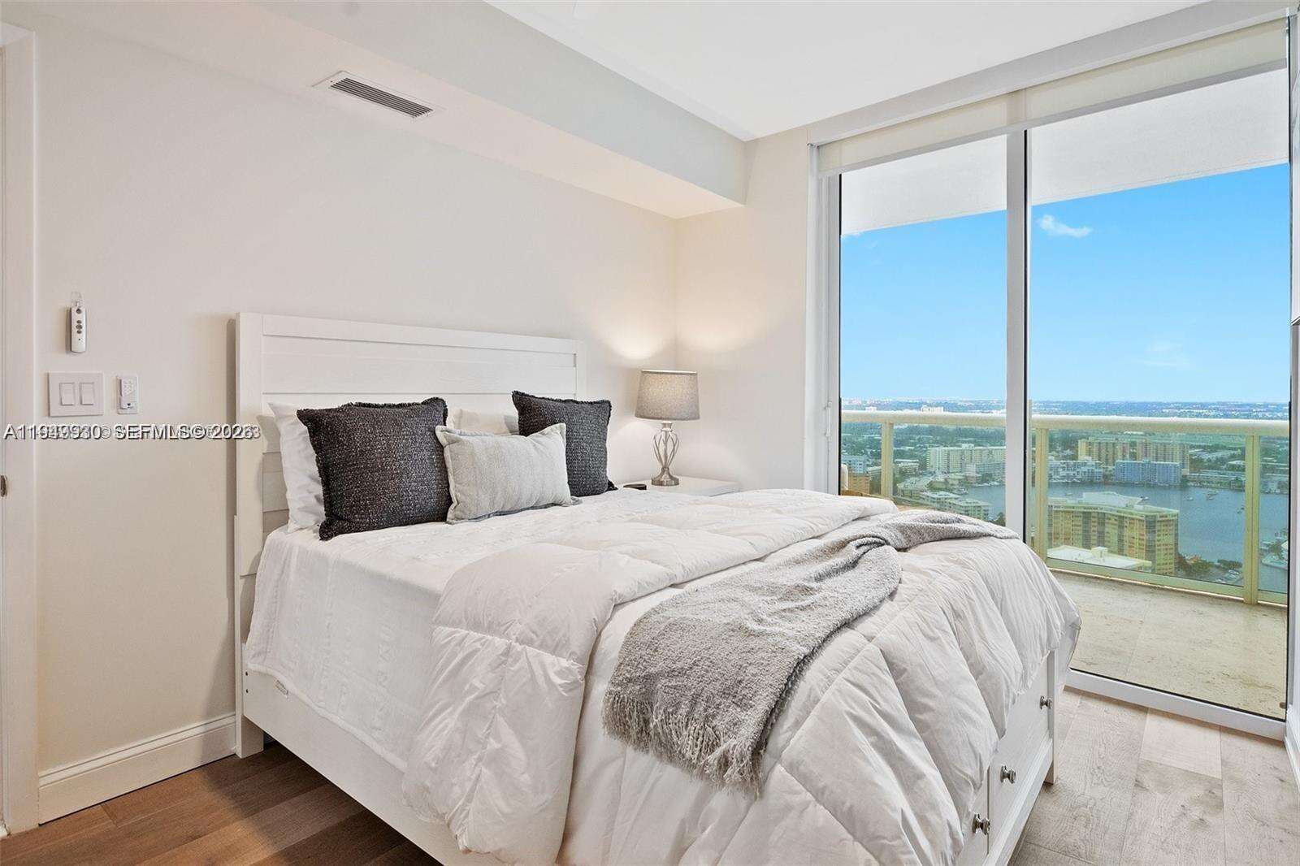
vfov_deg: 67.4
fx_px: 650
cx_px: 650
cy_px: 433
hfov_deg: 90.0
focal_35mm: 18
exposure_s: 1/20
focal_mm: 12
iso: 280
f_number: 8
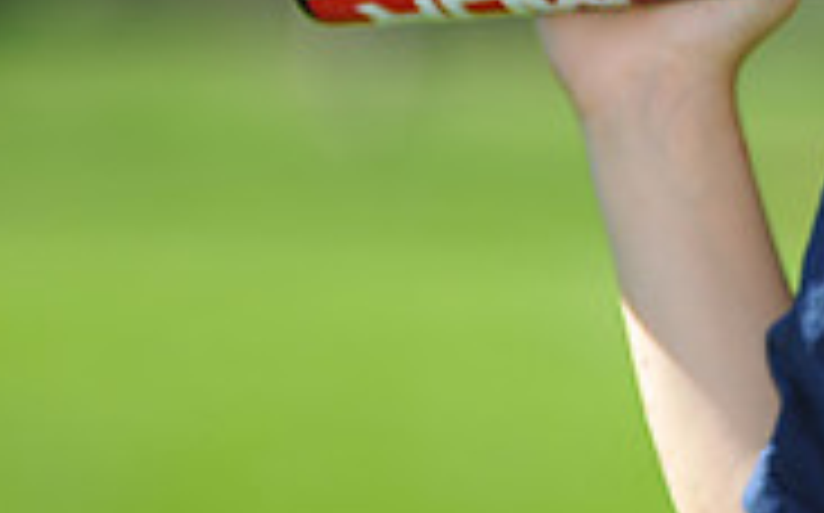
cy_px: -230
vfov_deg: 2.3
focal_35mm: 581
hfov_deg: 3.6
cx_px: 1207
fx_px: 13035
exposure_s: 1/800
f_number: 4.5
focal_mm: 180
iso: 200
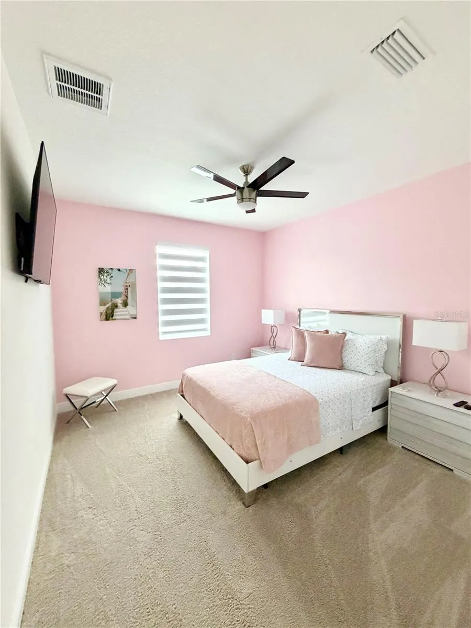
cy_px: 314
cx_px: 236
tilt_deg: -3.8
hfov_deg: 85.7
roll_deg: -0.3
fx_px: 254
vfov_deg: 102.1
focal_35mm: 14
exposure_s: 1/60
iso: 400
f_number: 2.2
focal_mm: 2.22
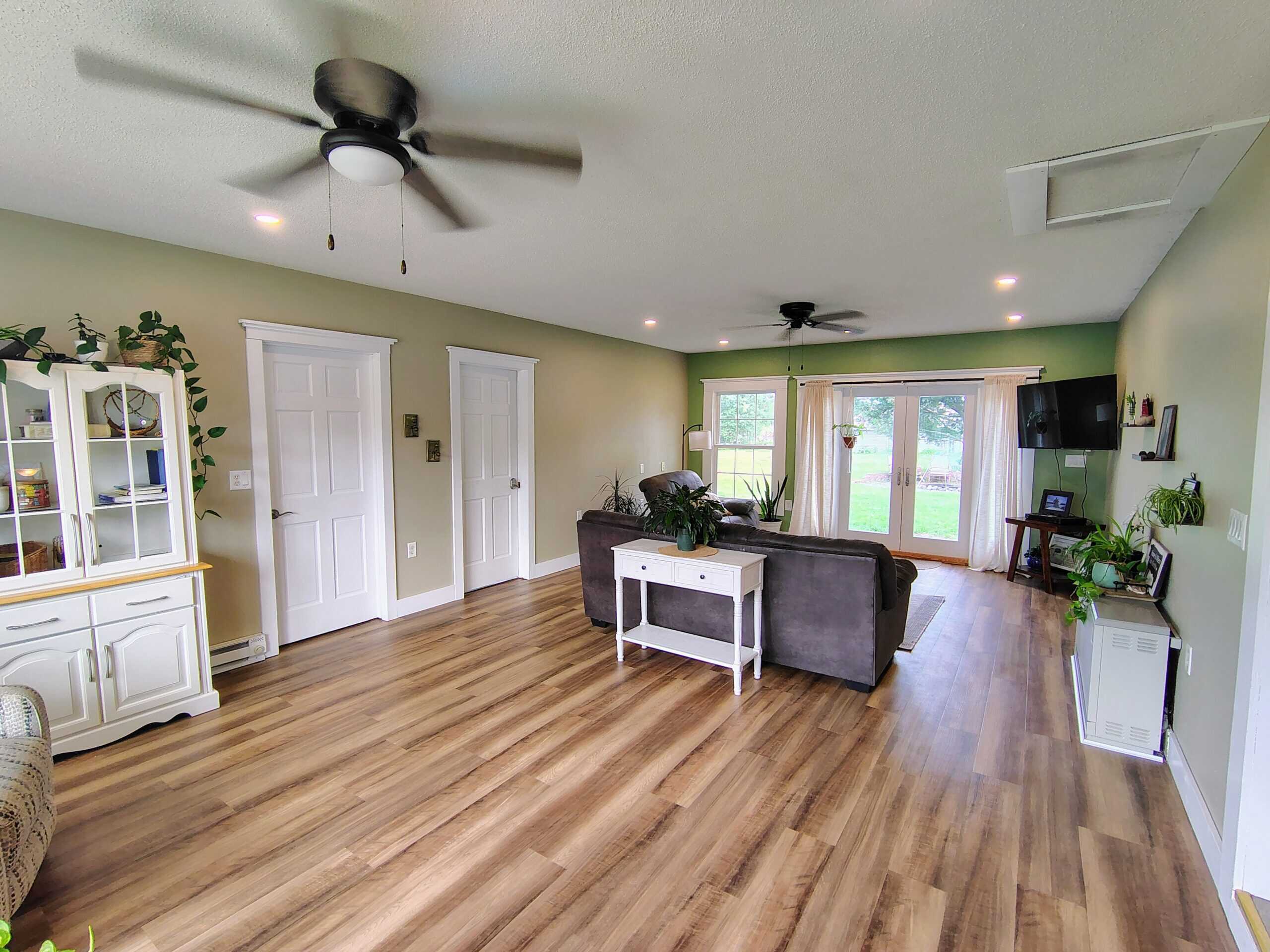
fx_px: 587
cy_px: 476
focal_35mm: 16
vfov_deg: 78.1
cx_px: 635
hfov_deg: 94.5
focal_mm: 2.13
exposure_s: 1/60
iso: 228
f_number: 2.2
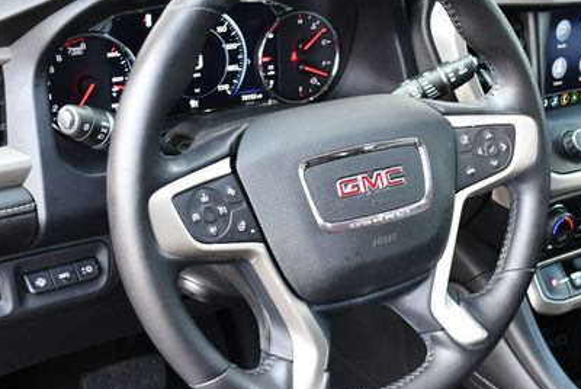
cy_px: 186
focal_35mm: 64
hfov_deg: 31.1
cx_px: 391
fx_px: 1034
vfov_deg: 21.3
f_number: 3.8
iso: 800
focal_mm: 20
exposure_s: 1/160
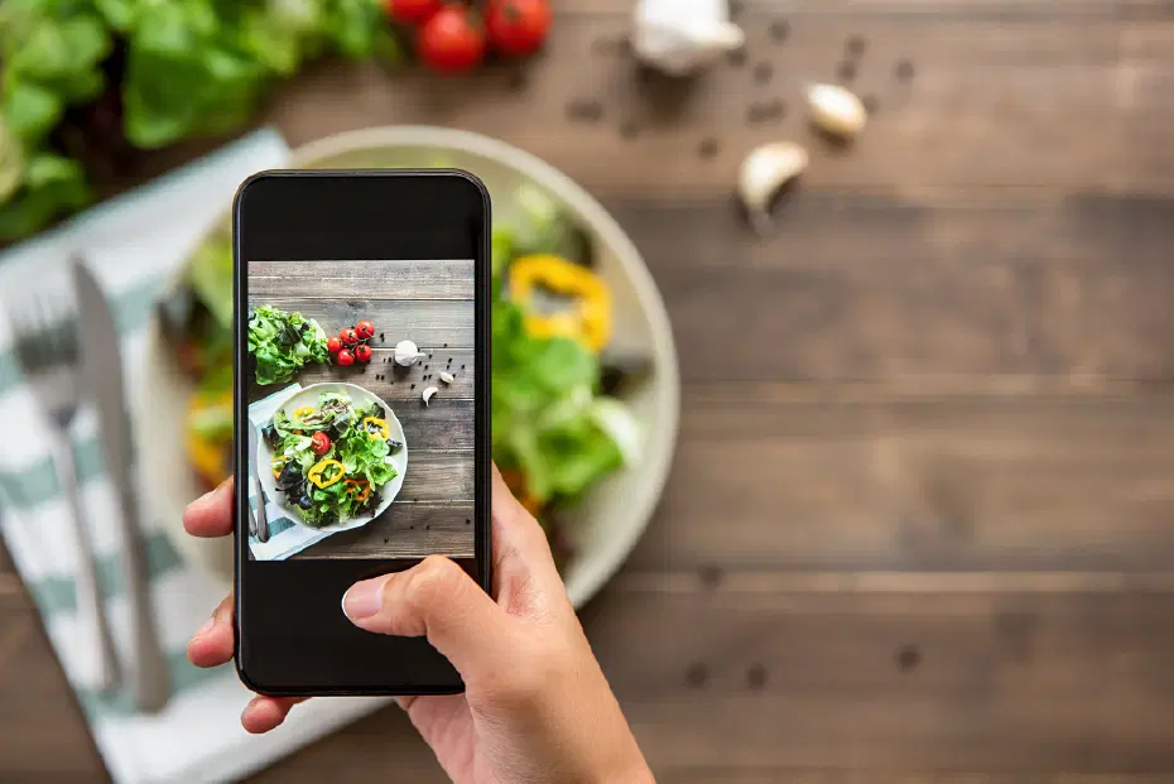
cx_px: 587
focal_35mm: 70
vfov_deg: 19.5
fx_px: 2284
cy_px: 392
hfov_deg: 28.8
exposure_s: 1/160
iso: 250
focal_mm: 70
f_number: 5
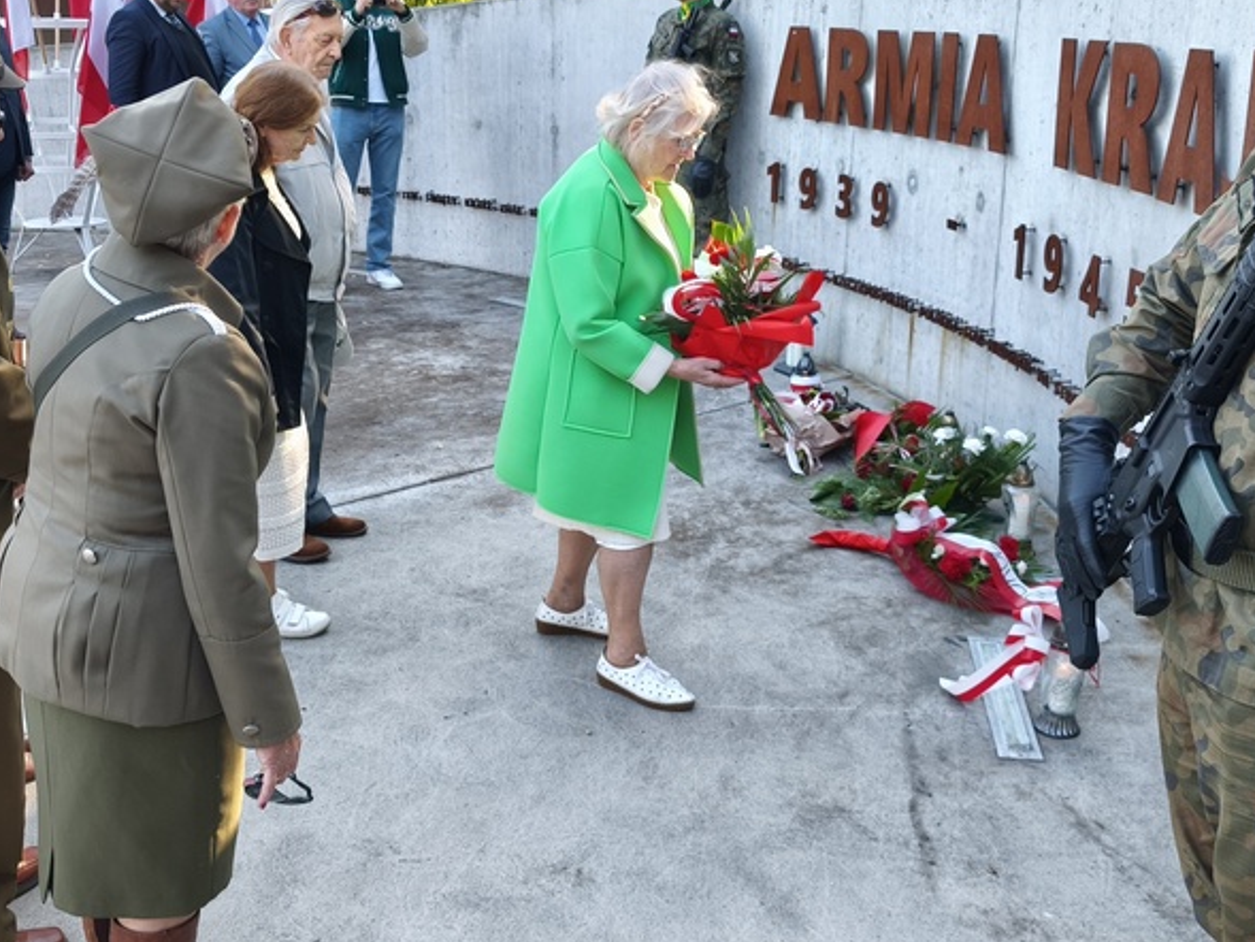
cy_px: 416
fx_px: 1450
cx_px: 567
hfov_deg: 46.7
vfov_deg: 35.9
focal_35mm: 40
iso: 80
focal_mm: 6.57
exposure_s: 1/100
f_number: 1.6
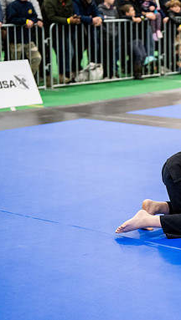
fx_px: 945
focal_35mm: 111
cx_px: 228
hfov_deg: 10.7
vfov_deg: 19.3
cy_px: 160
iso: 5000
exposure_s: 1/640
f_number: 2.8
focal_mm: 70
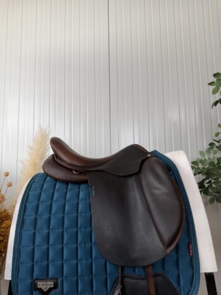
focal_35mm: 24
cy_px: 148
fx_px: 204
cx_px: 110
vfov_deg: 71.6
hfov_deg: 56.8
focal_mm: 6.76
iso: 64
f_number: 1.78
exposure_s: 1/121
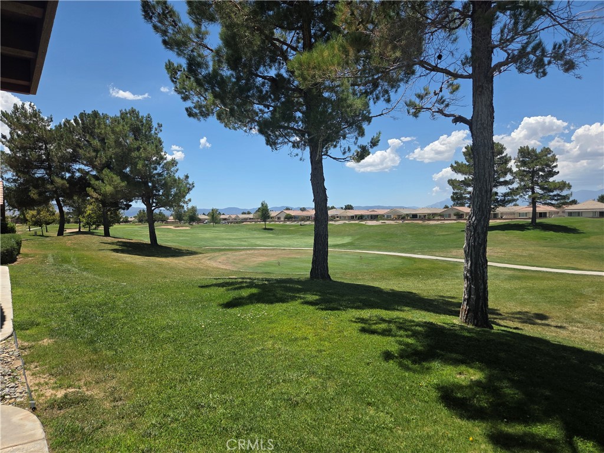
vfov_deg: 58.9
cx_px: 302
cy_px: 226
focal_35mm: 23
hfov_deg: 73.9
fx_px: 401
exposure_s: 1/6034
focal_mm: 5.4
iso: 80
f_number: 1.8
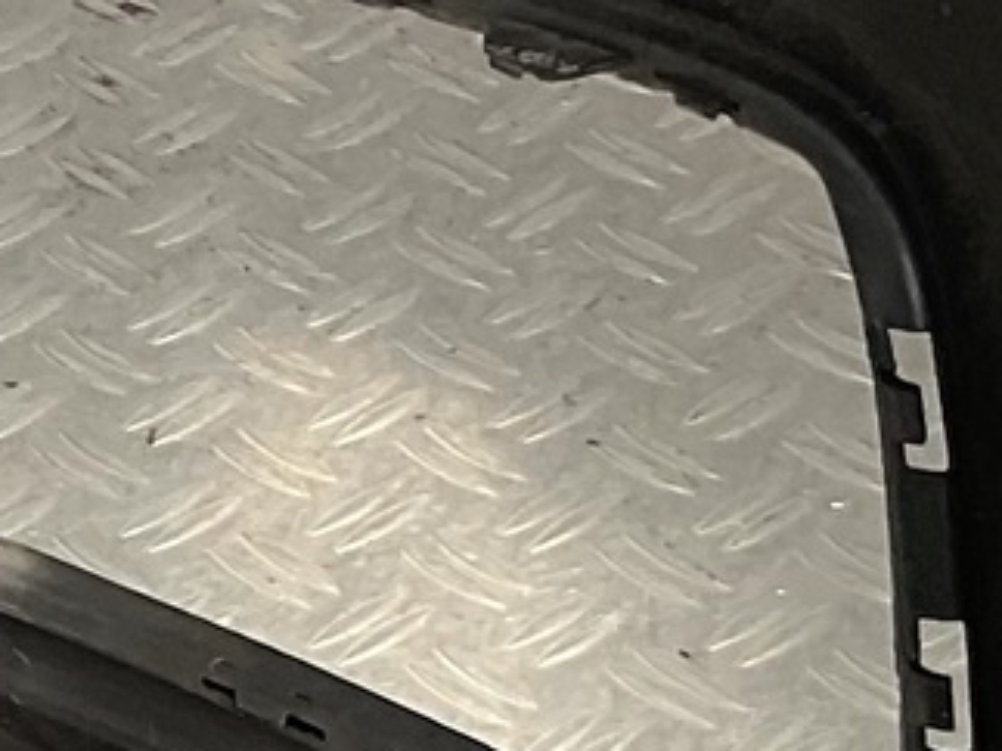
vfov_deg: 8.2
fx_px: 5237
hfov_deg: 9.9
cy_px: 534
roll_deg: +12.3
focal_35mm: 181
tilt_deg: -38.3
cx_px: -1232
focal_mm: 3
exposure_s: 1/486
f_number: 1.8
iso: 16
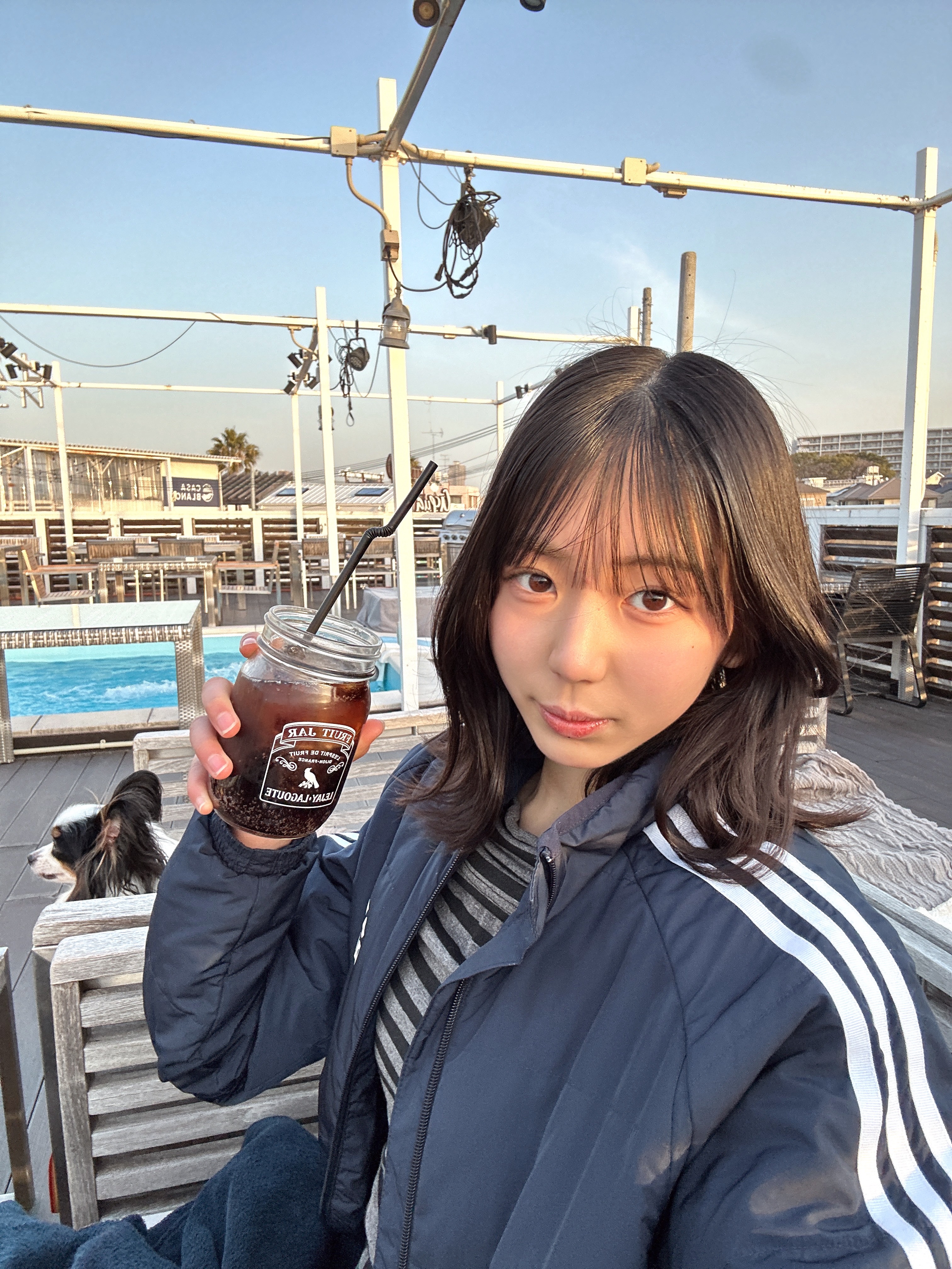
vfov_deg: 73.9
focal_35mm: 23
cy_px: 634
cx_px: 476
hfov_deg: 58.9
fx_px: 843
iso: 40
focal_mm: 2.69
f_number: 1.9
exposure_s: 1/121
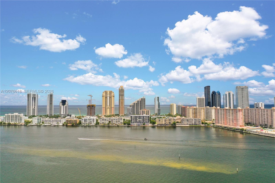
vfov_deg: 46.4
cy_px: 92
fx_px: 214
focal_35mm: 28
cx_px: 138
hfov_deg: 65.5
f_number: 4
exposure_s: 1/120
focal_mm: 10.26
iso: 200
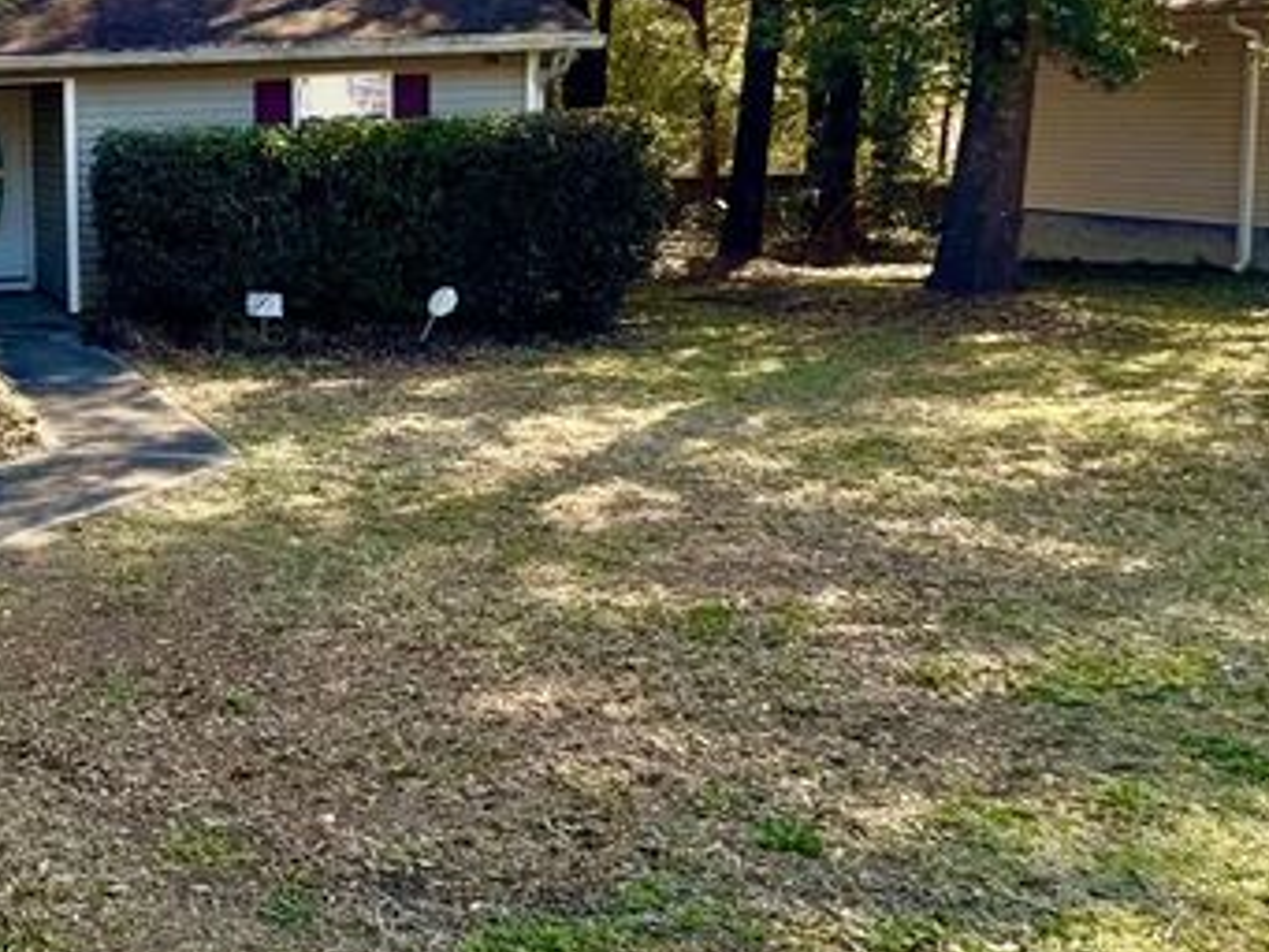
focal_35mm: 42
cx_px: -130
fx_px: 1540
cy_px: 286
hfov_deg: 37.4
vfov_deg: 33.9
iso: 40
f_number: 2.2
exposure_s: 1/318
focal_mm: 2.22
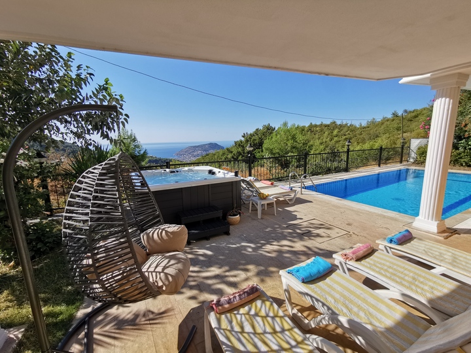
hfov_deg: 94.5
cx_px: 236
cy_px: 176
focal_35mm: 16
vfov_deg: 78.1
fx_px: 218
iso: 50
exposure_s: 1/1912
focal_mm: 2.35
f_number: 2.2
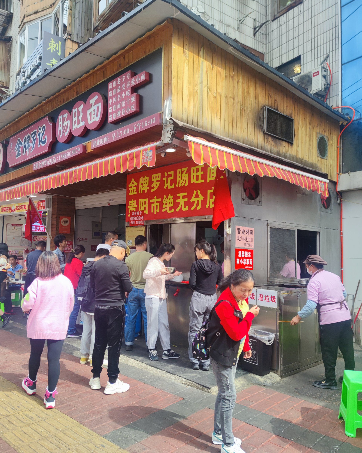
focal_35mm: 26
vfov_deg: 66.0
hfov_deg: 54.9
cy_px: 223
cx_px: 178
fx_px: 348
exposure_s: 1/714
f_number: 1.69
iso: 50
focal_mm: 6.72
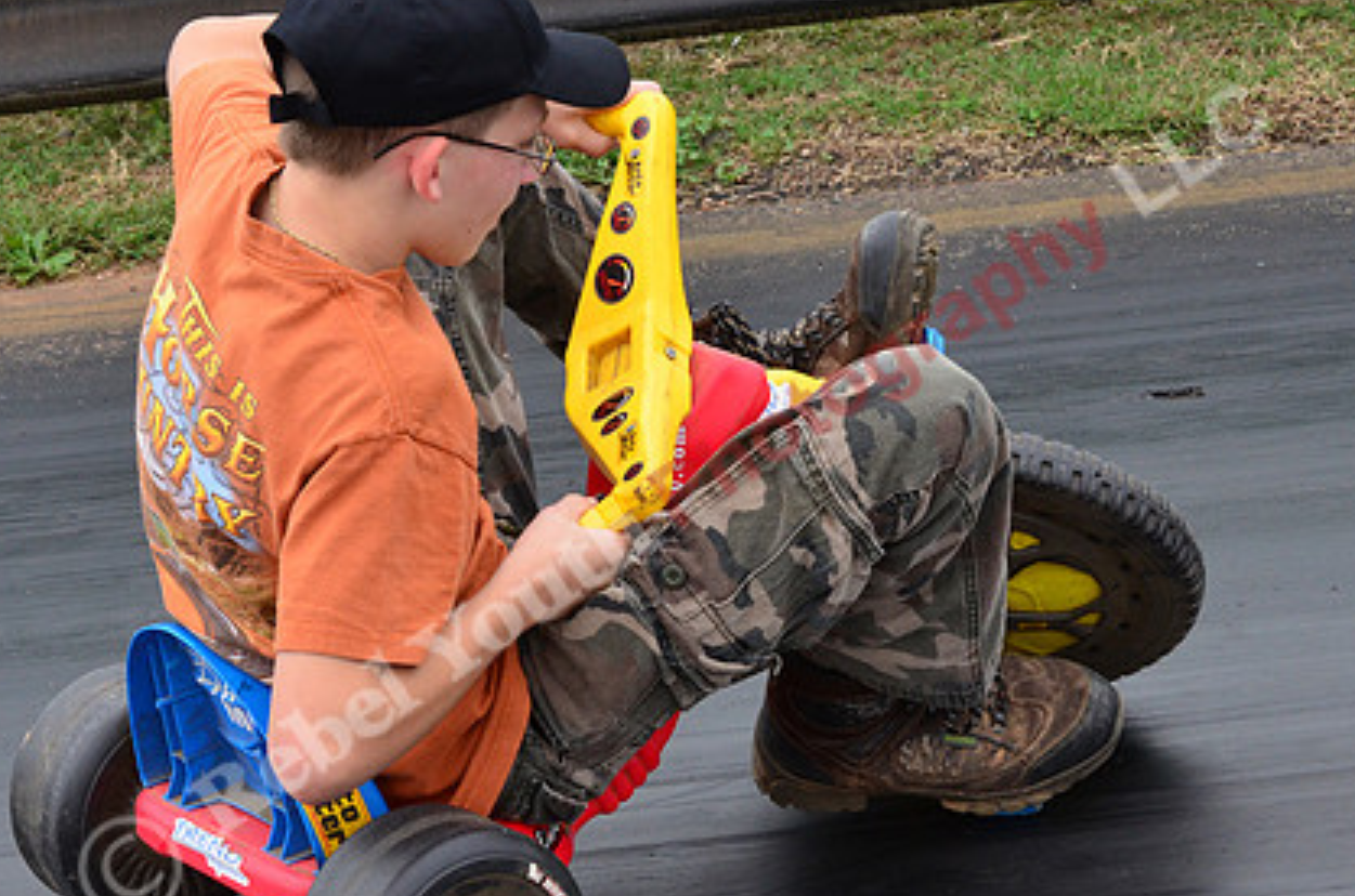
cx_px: 708
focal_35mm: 115
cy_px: 500
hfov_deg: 17.9
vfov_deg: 11.9
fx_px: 4307
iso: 1000
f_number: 11
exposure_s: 1/500
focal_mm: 55
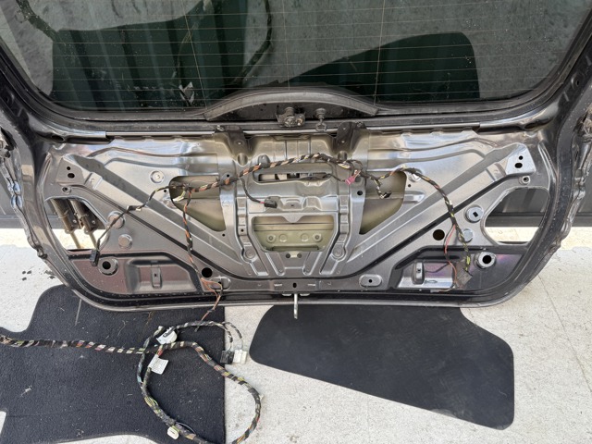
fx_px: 410
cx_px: 296
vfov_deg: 56.8
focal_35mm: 24
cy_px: 222
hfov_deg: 71.6
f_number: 1.78
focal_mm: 6.76
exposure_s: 1/389
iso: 100
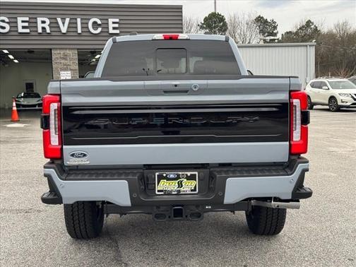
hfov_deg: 39.7
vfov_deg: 30.3
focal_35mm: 48
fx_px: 494
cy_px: 134
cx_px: 178
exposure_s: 1/474
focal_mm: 6.76
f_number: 1.78
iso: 64
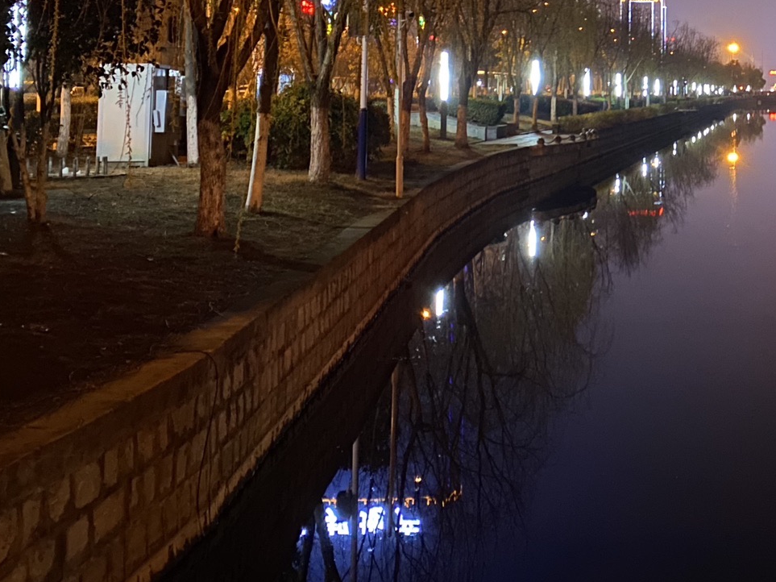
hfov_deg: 32.3
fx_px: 1210
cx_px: 800
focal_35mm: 54
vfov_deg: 25.9
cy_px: 21
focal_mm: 4.25
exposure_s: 1/14
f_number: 1.8
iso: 2000
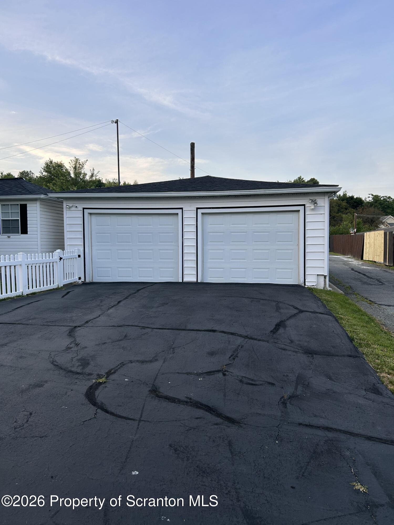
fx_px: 395
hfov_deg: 53.1
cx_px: 197
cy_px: 262
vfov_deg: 67.3
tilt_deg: -2.5
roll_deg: +0.0
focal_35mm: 26
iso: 50
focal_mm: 5.7
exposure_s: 1/404
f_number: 1.5
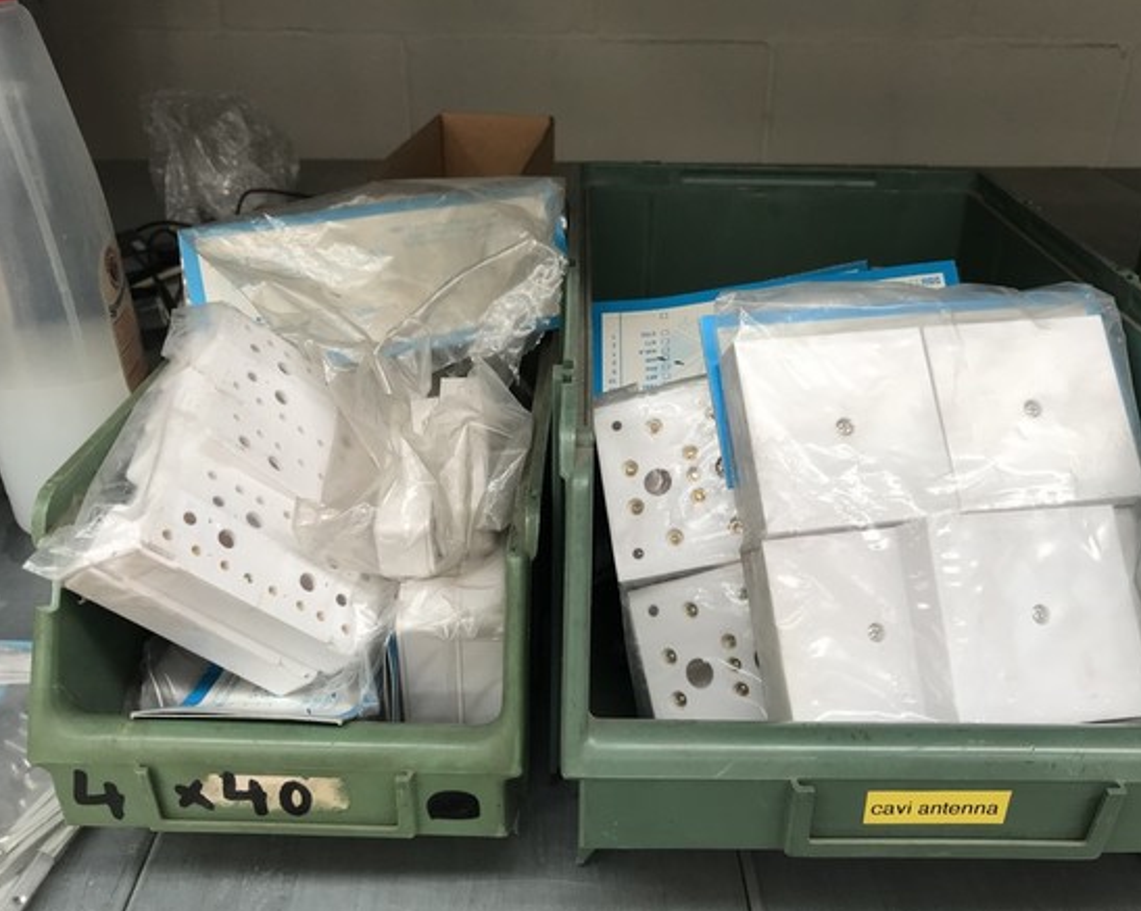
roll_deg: -0.5
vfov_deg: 48.5
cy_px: 459
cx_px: 609
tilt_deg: -28.1
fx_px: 1013
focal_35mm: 30
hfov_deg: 58.7
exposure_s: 1/100
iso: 32
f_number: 1.8
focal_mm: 3.99
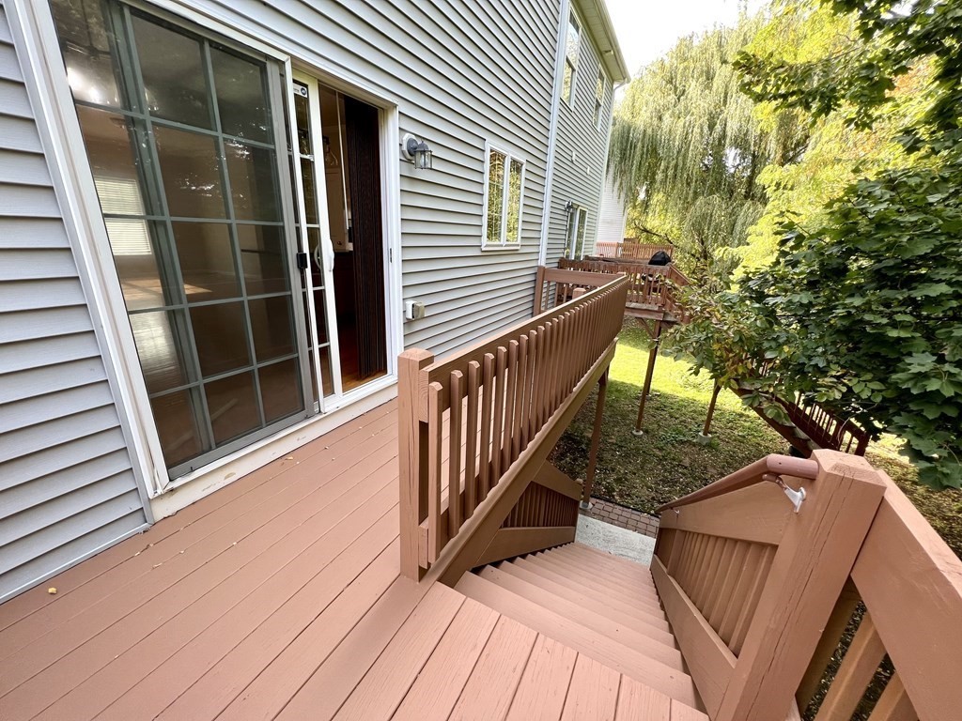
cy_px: 360
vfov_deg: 89.9
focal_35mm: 13
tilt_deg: -17.9
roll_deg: -2.6
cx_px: 481
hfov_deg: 106.2
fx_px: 361
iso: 64
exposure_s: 1/99
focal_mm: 1.57
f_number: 1.8
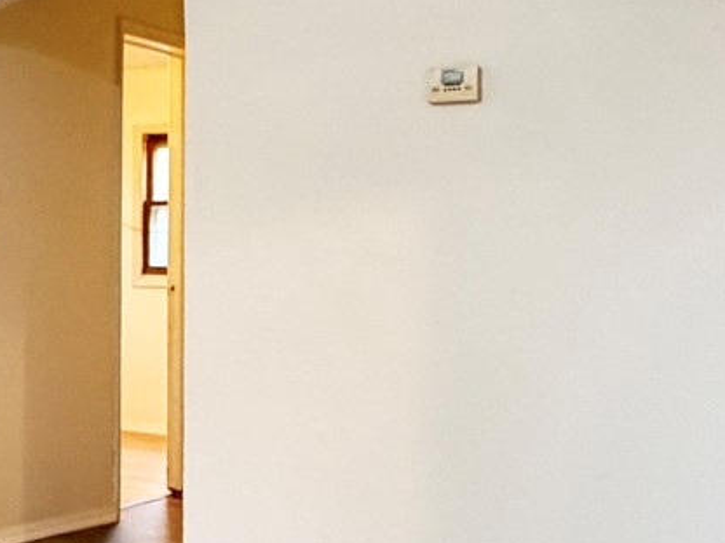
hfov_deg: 22.6
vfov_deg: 21.3
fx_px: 1445
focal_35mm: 69
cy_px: 245
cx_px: -383
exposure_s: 1/60
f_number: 2.2
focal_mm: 2.22
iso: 320
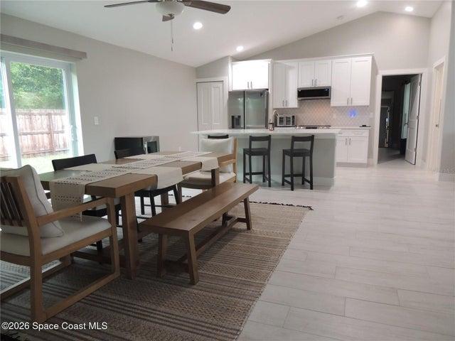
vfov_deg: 56.8
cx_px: 228
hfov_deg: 71.6
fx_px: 315
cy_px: 170
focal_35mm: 24
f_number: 3
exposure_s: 1/20
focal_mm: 4.3
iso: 400
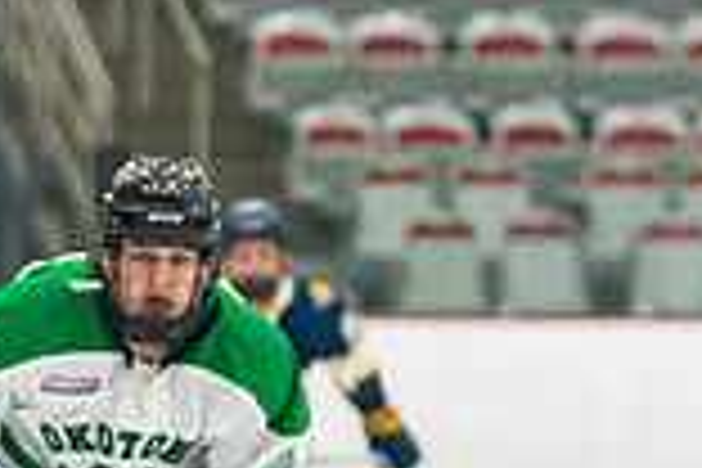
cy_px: 892
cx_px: 9
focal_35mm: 577
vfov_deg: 2.4
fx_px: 11251
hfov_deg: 3.6
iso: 3200
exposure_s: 1/1250
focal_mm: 115
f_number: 2.8
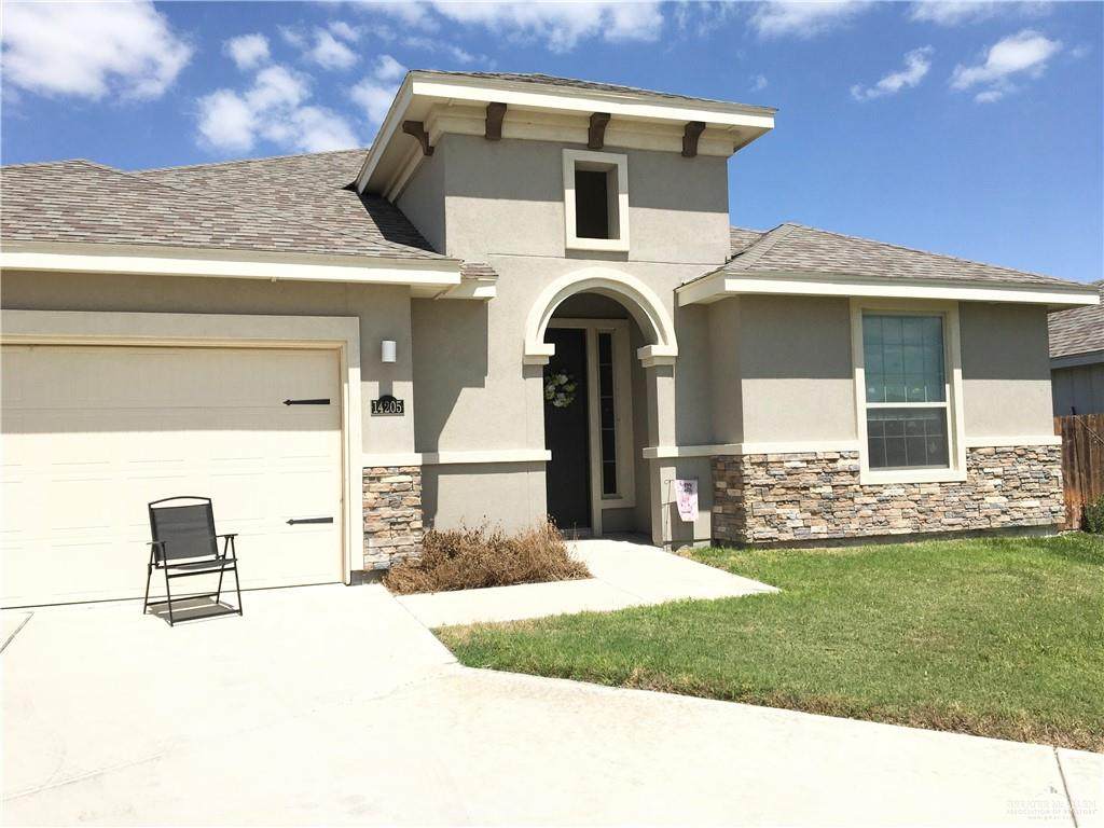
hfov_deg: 61.7
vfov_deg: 48.2
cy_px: 414
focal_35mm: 29
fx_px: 925
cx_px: 552
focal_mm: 4.15
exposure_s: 1/3663
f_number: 2.2
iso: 25
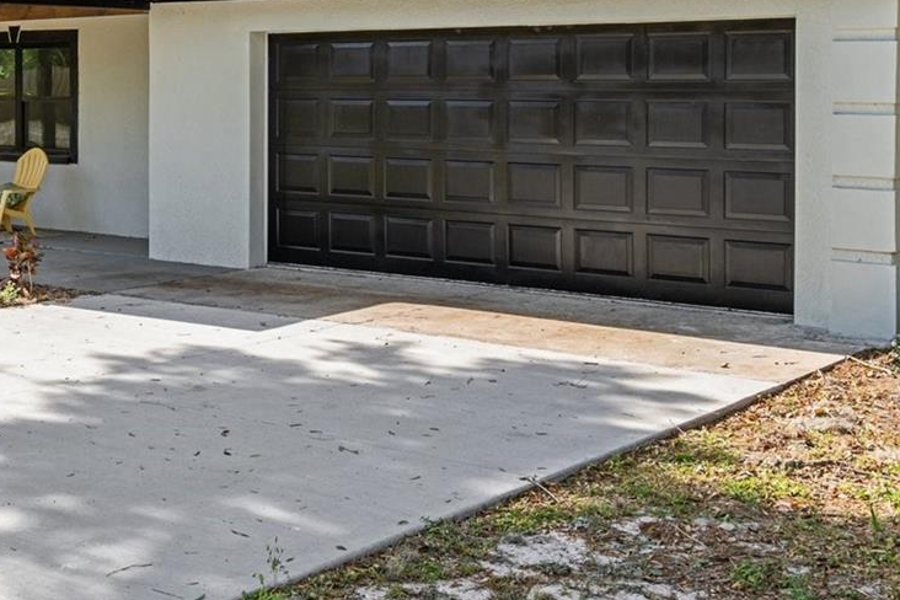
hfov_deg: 33.0
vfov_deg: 22.6
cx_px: 183
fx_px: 1475
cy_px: 109
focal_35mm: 59
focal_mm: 27
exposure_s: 1/160
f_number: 8
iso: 320
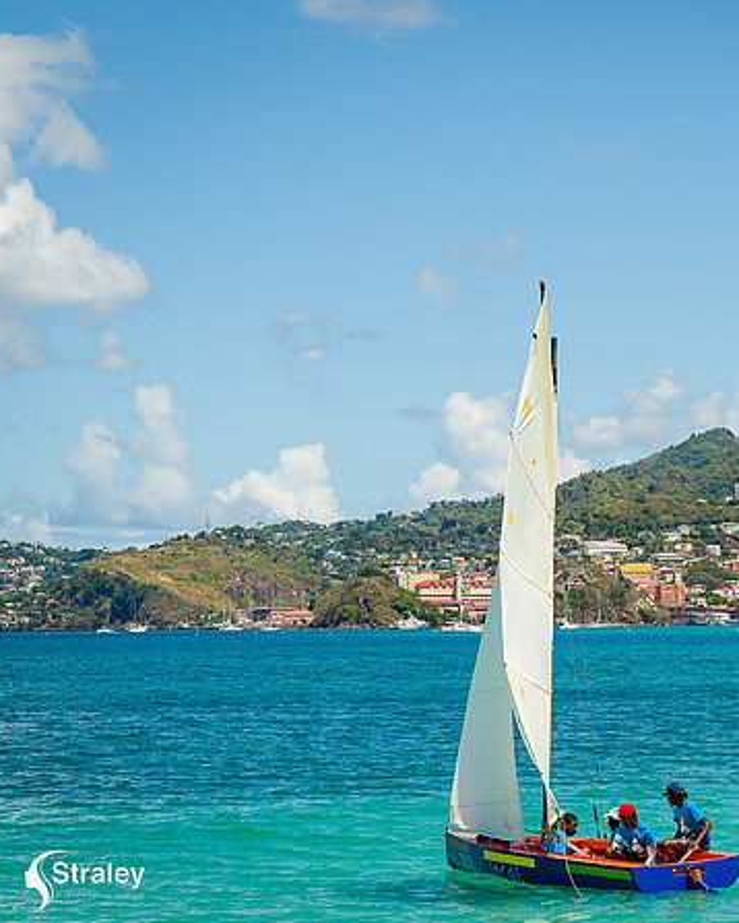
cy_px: 460
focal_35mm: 125
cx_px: 590
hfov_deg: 12.3
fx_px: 3415
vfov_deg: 15.4
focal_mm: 86
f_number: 8
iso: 100
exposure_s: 1/320
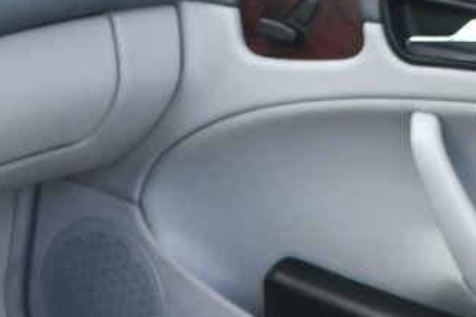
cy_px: 429
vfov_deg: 5.2
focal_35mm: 264
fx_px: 3492
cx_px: -87
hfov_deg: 7.7
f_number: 4
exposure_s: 1/250
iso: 400
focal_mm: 35
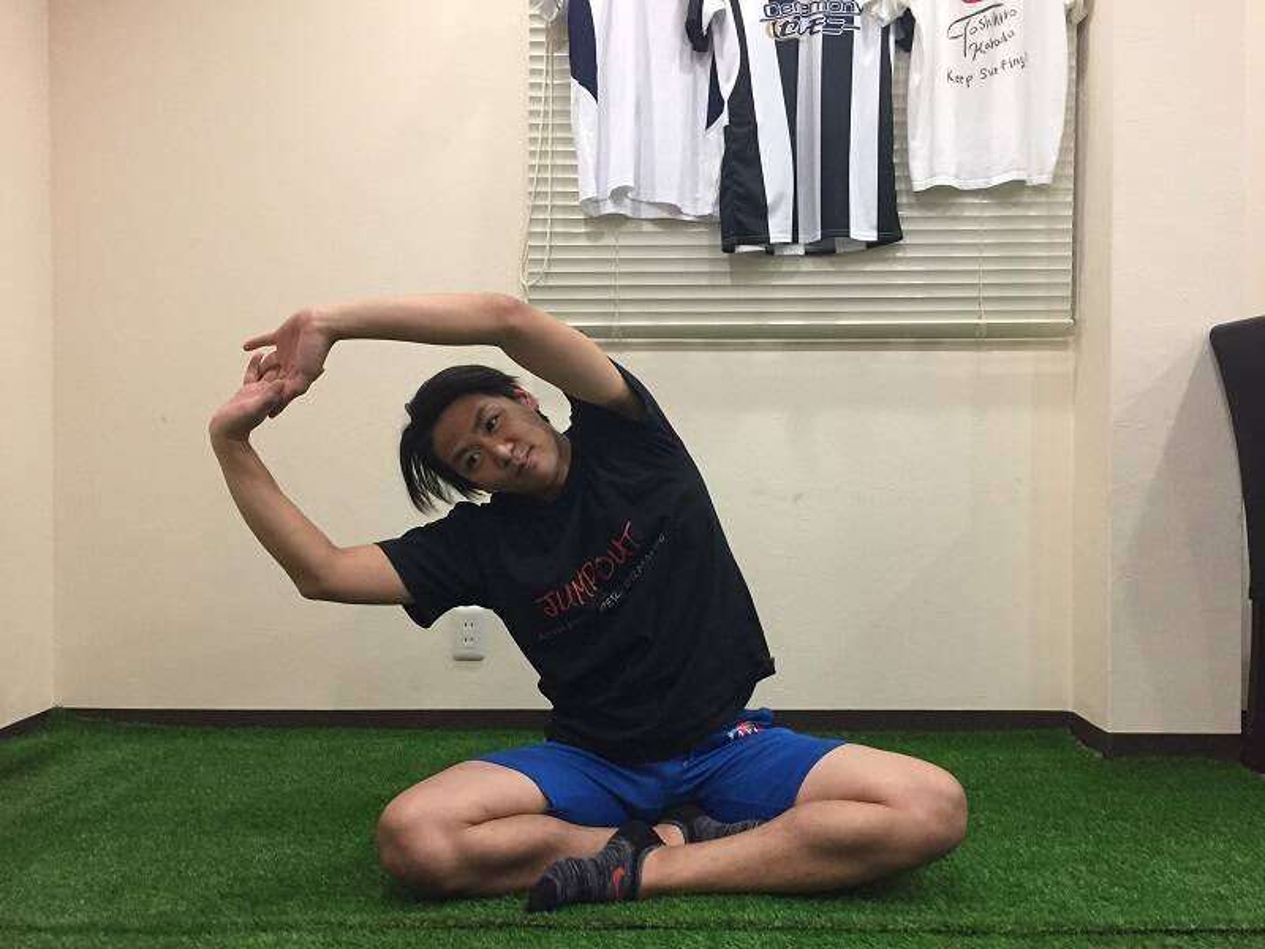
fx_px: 1060
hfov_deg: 61.7
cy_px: 474
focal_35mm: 29
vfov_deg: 48.2
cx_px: 632
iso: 200
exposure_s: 1/33
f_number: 2.2
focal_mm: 4.15
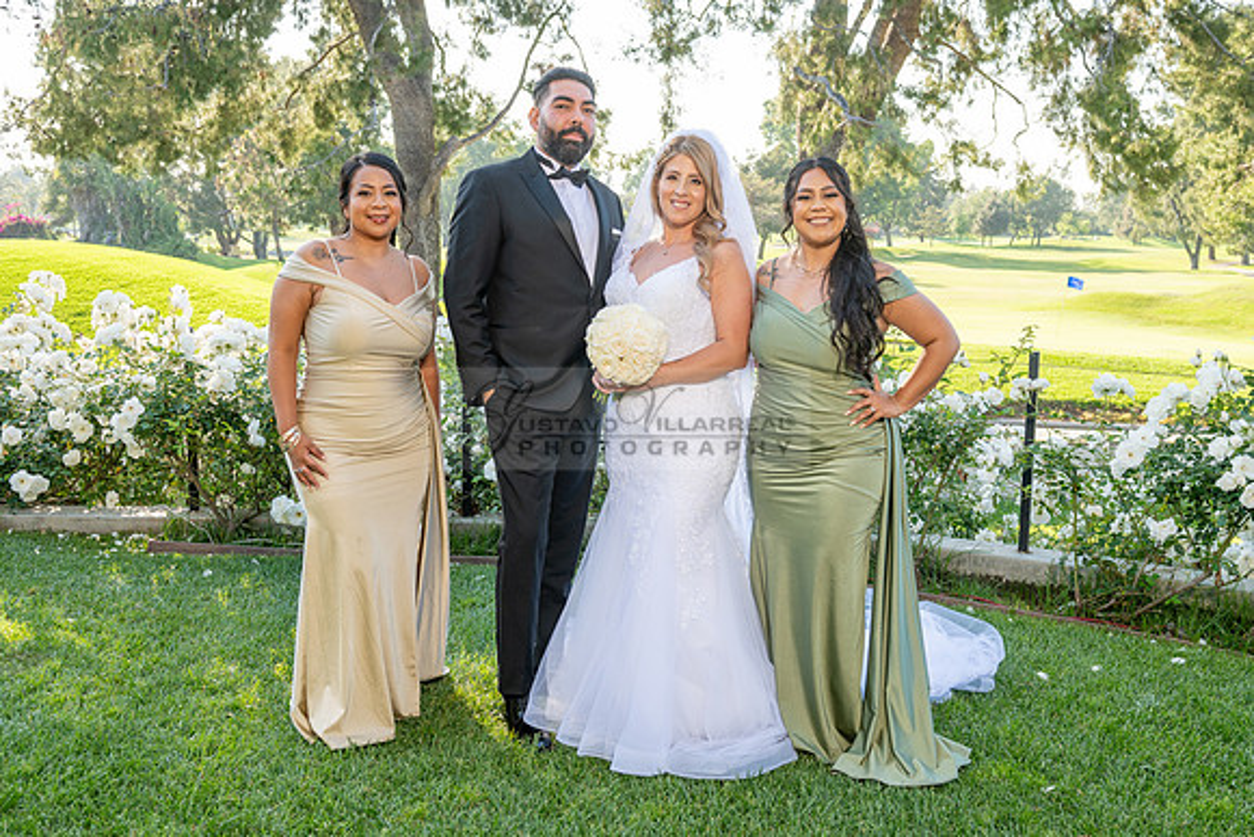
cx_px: 640
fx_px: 1330
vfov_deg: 34.9
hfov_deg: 50.5
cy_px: 441
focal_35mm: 38
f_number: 5.6
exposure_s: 1/160
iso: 200
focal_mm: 35
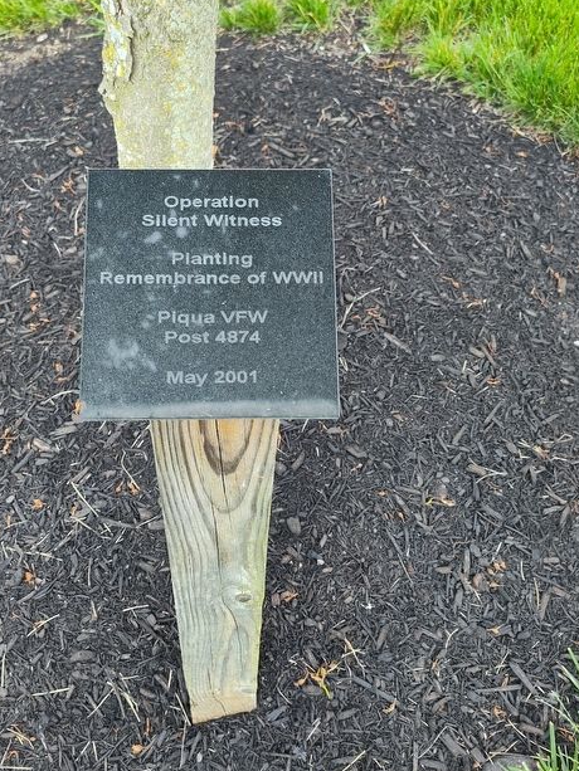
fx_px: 669
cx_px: 227
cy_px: 358
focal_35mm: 30
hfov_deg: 46.5
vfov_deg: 59.9
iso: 100
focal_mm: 5.56
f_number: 1.8
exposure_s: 1/218
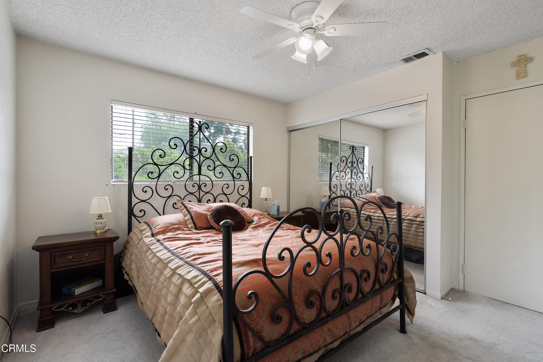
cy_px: 181
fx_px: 241
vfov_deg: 73.7
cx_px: 272
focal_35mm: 16
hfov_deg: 96.7
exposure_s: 1/6
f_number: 8
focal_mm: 16
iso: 200
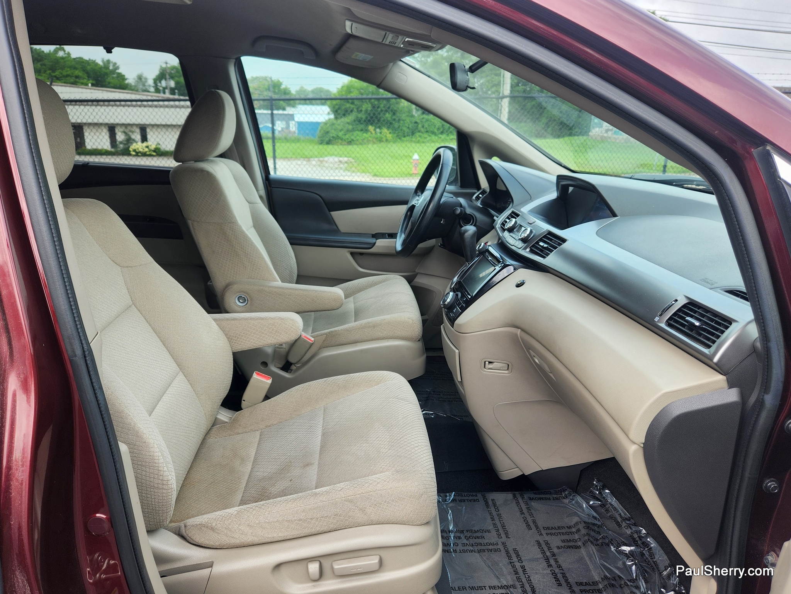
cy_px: 297
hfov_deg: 73.9
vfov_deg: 58.9
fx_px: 526
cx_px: 396
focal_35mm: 23
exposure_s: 1/199
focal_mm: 5.4
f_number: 1.8
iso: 20
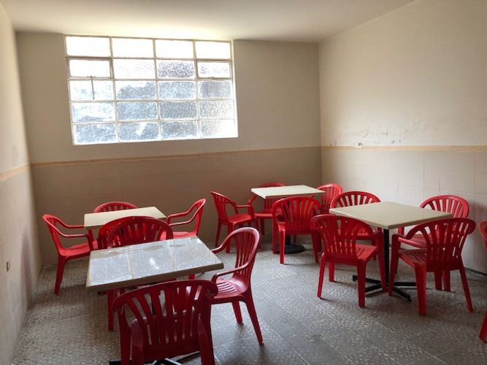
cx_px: 244
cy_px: 182
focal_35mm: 28
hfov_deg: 63.5
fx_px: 394
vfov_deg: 49.7
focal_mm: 3.99
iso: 40
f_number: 1.8
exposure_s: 1/30
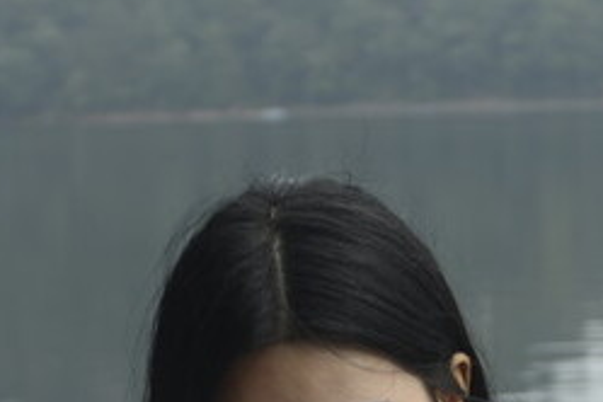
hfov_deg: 12.2
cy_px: 757
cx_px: 378
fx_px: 2831
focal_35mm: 169
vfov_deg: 7.8
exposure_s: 1/500
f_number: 3.5
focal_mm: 35
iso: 100
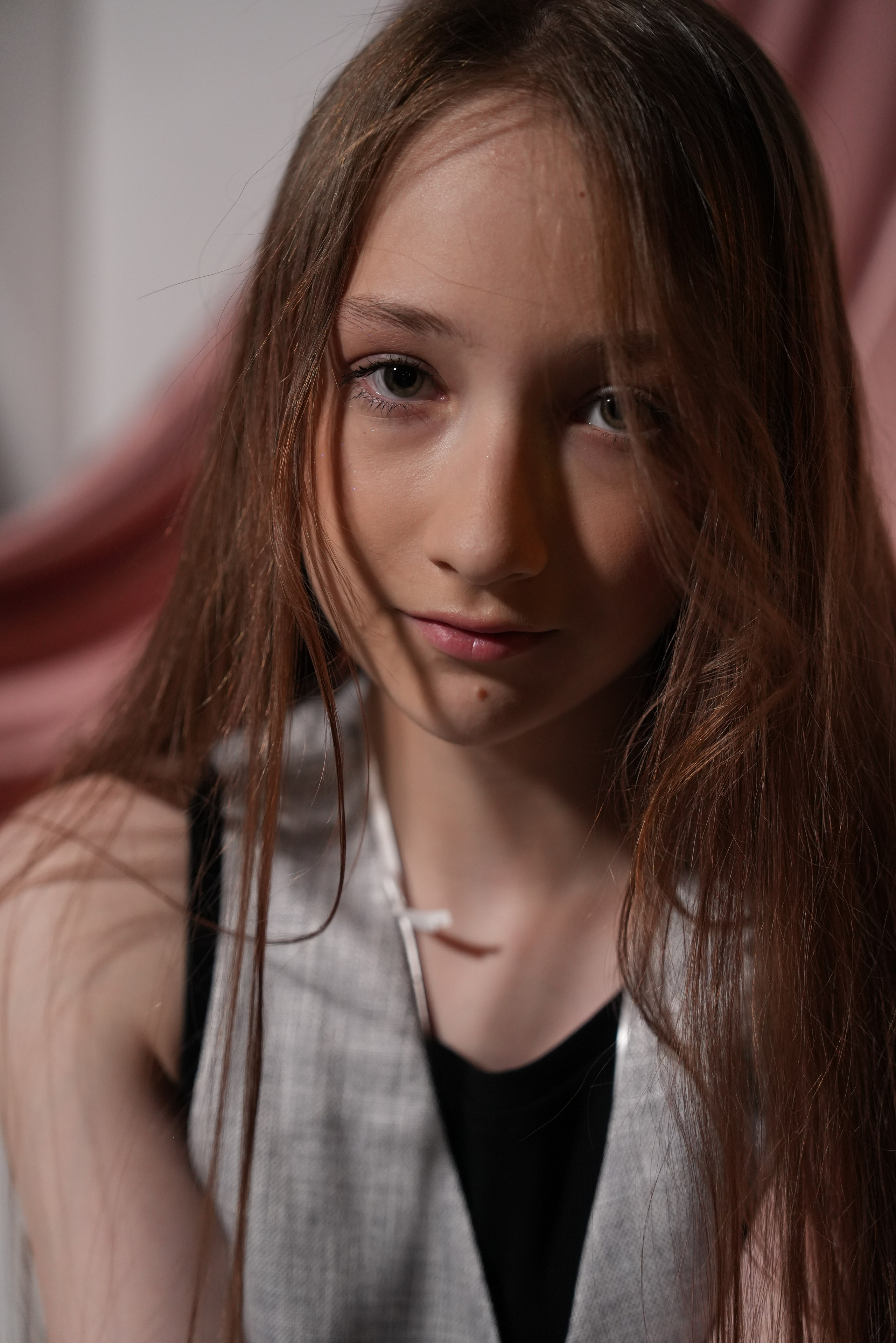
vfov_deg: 28.8
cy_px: 672
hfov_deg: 19.5
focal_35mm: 70
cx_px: 448
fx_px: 2613
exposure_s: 1/160
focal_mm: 70
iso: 2000
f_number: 2.8
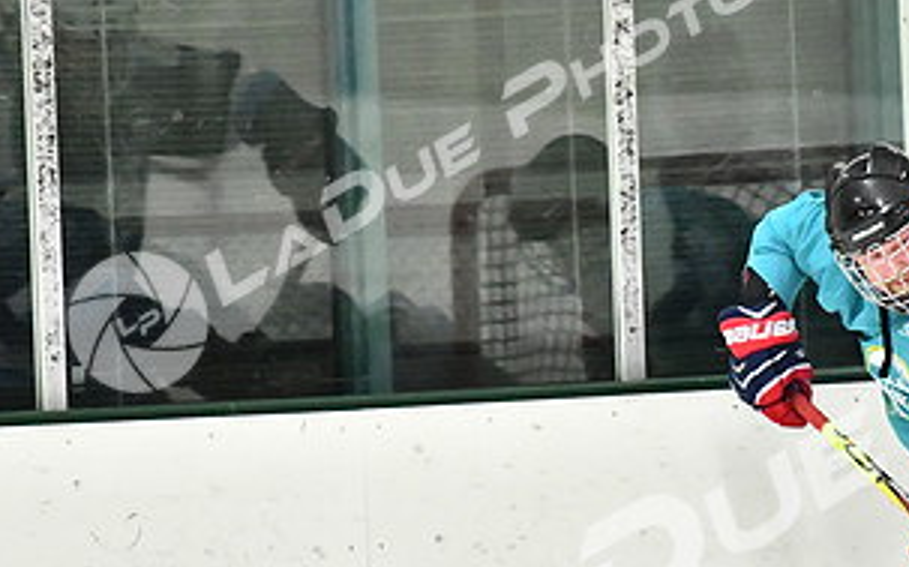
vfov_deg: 2.2
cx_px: 762
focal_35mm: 586
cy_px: 478
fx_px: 14509
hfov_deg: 3.6
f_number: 2.8
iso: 6400
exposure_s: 1/1250
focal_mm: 200
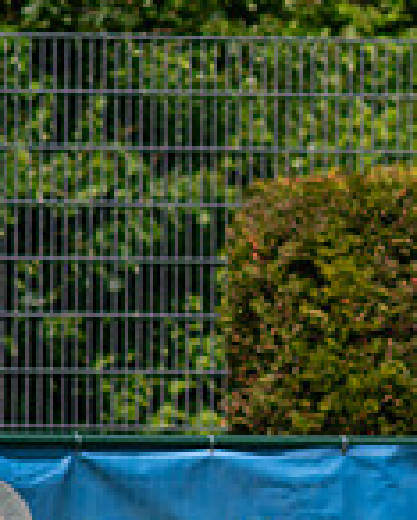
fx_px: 35615
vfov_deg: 0.8
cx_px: -339
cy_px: 465
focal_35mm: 2311
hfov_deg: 0.7
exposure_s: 1/2500
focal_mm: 300
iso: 110
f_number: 3.2
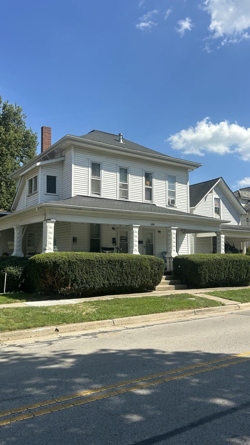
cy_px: 218
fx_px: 342
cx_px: 111
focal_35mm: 29
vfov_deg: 66.1
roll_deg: +0.7
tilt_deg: +5.9
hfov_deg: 40.1
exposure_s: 1/3704
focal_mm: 5.7
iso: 50
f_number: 1.5
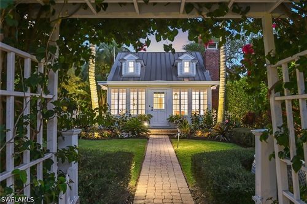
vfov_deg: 46.4
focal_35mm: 28
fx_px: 239
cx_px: 154
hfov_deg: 65.5
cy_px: 102
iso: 400
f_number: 9
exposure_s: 3
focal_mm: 28
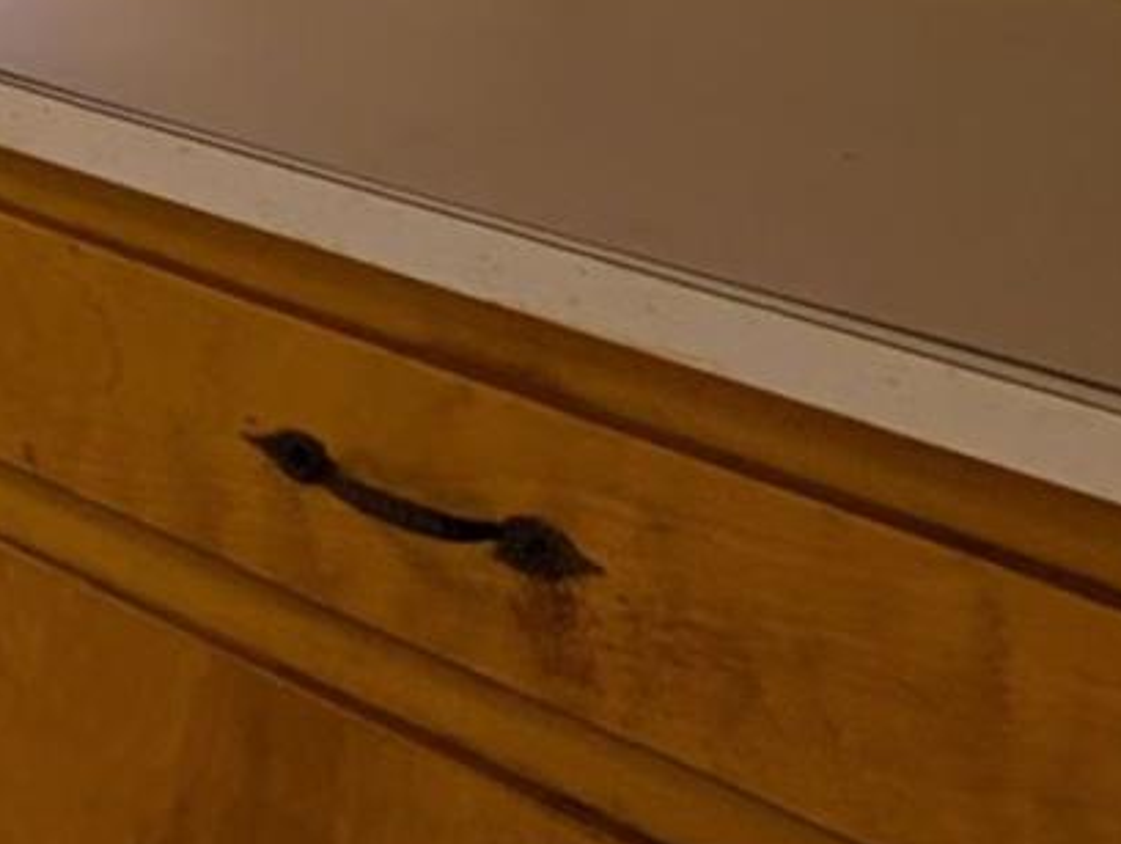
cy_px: -467
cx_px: -1602
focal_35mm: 60
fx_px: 1945
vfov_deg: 20.5
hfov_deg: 15.0
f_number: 1.7
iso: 52
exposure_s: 1/138
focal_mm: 2.02
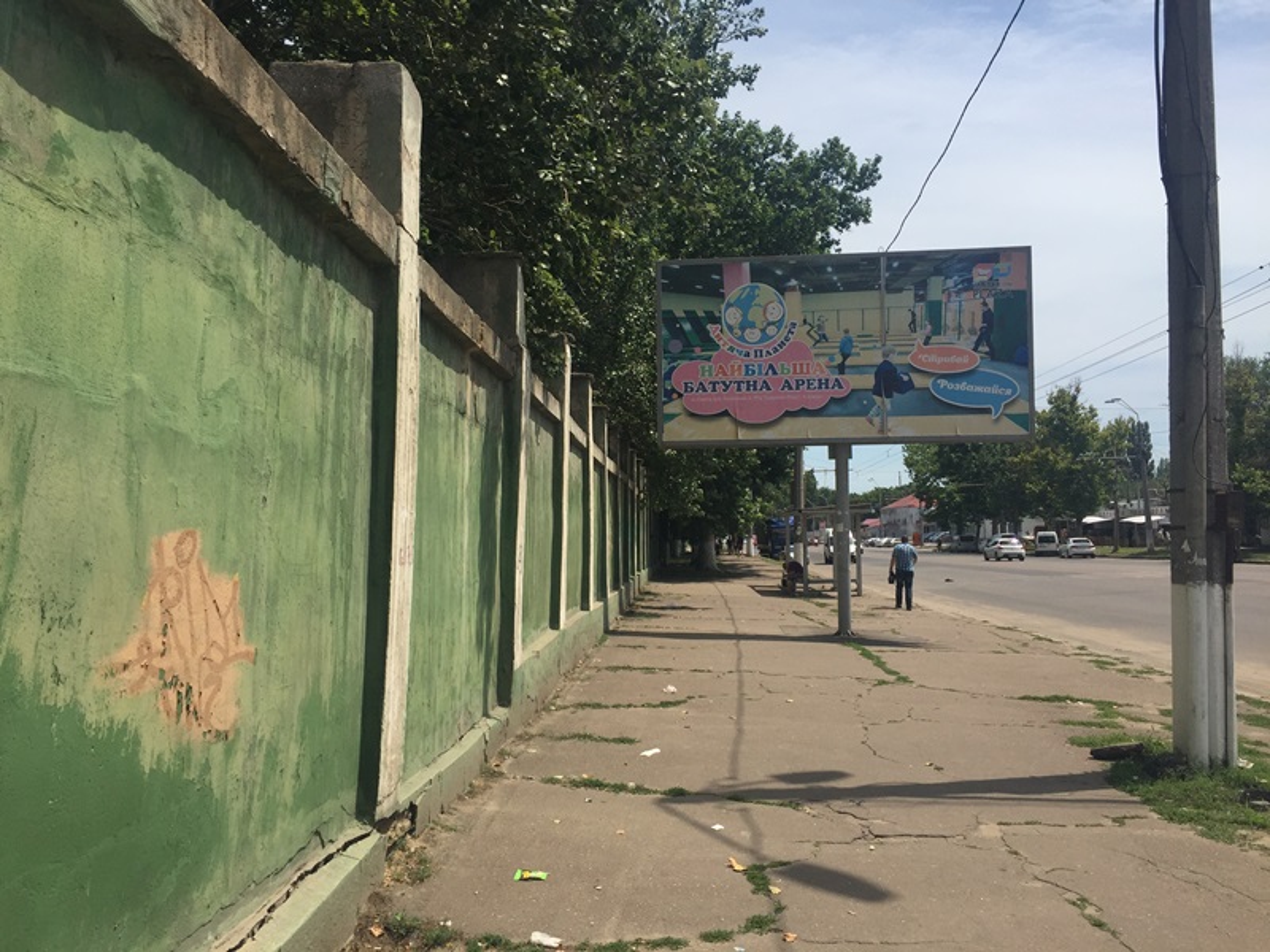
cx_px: 635
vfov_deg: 48.2
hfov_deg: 61.7
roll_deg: +1.3
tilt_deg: +2.9
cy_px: 476
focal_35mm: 29
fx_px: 1064
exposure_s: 1/3597
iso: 32
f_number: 2.2
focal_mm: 4.15
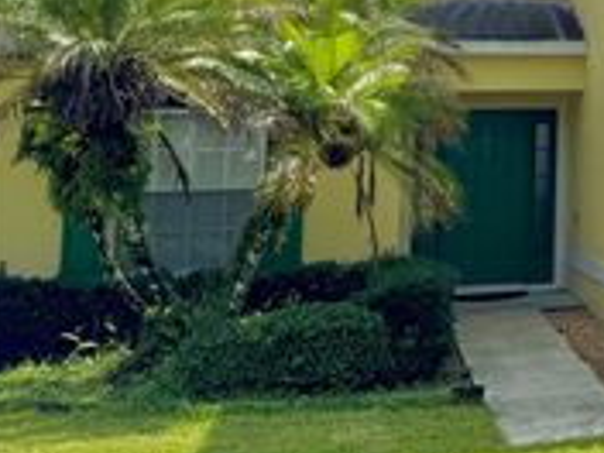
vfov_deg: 20.7
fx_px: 1187
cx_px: 837
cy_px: -29
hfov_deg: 24.1
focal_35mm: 68
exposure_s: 1/10417
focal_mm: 6.76
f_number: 1.78
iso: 80
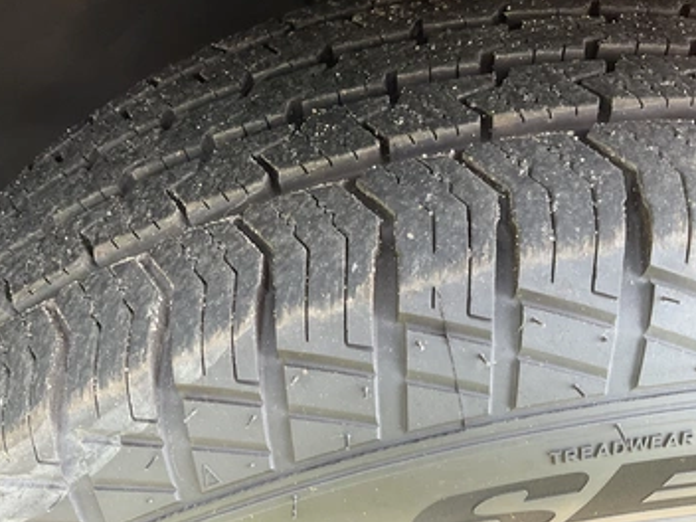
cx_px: 320
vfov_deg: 42.9
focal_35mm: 33
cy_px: 269
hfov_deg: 55.3
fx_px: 664
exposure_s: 1/122
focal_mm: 3
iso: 50
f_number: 1.8
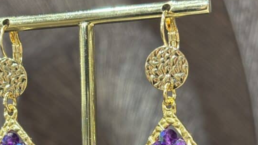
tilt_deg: -1.9
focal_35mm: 108
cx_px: 95
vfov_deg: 11.1
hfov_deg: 19.8
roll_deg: +1.8
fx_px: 739
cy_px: 155
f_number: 1.6
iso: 64
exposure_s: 1/50
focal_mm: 5.96
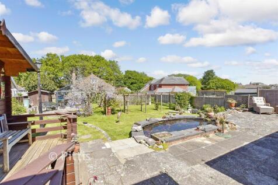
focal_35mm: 15
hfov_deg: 100.4
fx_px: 116
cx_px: 139
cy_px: 92
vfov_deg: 77.3
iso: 160
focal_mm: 10
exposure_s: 1/250
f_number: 8
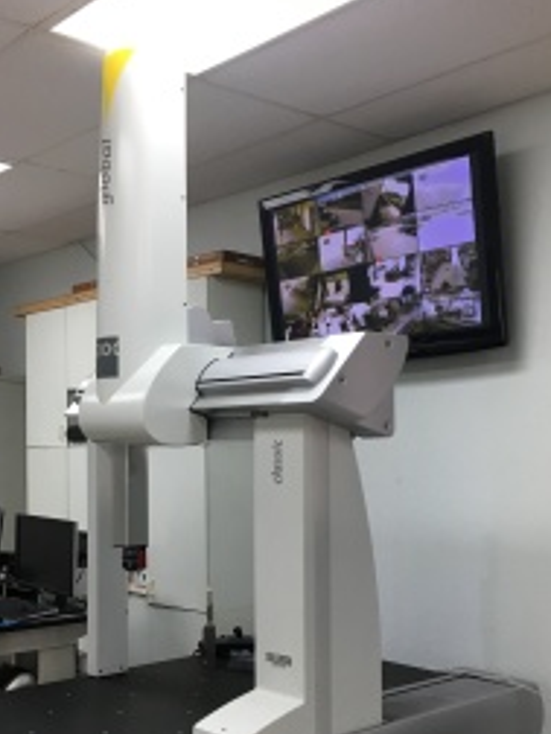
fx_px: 976
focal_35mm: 46
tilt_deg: -0.6
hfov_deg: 31.5
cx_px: 248
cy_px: 475
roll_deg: -0.2
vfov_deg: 40.8
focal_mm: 4.15
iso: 25
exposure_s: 1/30
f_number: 2.2
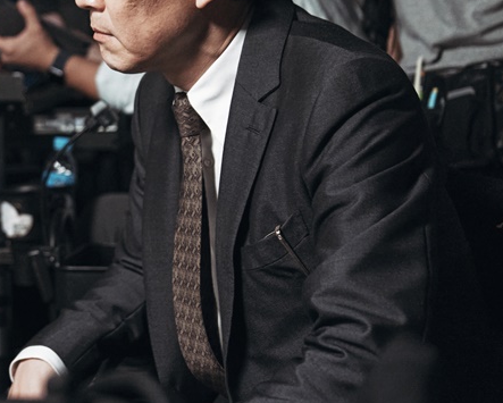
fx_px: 1668
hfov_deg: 16.5
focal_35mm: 112
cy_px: 118
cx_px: -75
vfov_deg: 13.7
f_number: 2.8
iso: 2000
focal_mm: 49
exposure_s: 1/80
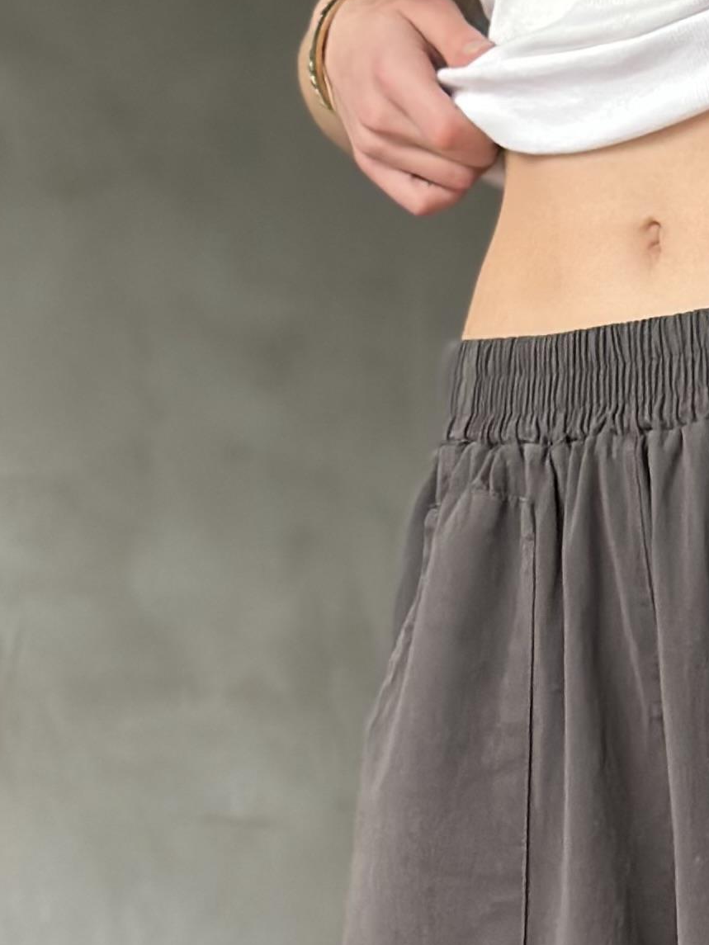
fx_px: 4614
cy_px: 1232
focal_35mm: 169
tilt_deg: +3.5
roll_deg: +0.7
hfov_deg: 8.7
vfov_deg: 11.4
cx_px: 884
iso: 400
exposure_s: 1/42
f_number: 1.78
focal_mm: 6.86
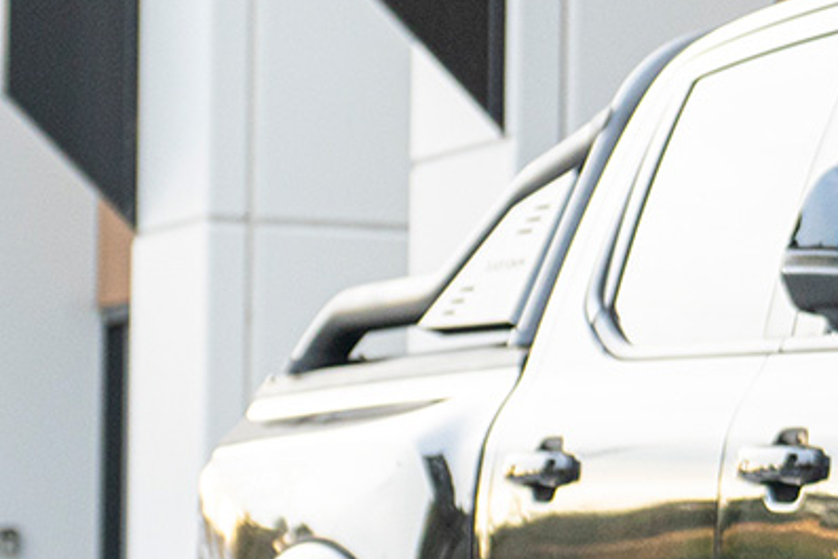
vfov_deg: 8.8
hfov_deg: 11.8
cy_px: 747
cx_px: 1714
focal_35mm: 154
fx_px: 3586
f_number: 4
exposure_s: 1/60
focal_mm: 34
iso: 500
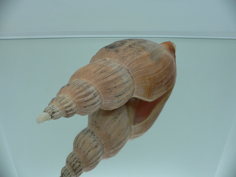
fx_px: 239
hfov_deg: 52.6
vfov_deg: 40.7
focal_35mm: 35
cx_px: 118
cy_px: 88
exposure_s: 1/60
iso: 80
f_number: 2.8
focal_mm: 4.6
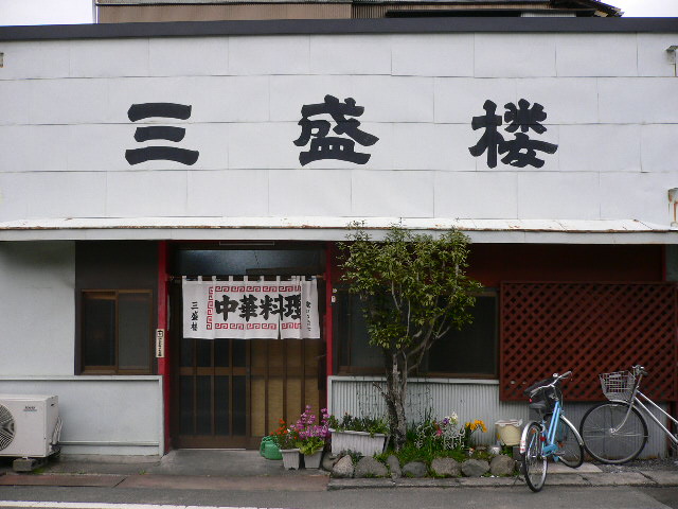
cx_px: 339
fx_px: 686
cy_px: 254
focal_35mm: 35
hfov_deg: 52.6
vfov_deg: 40.7
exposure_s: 1/320
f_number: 2.8
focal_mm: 5.8
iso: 80
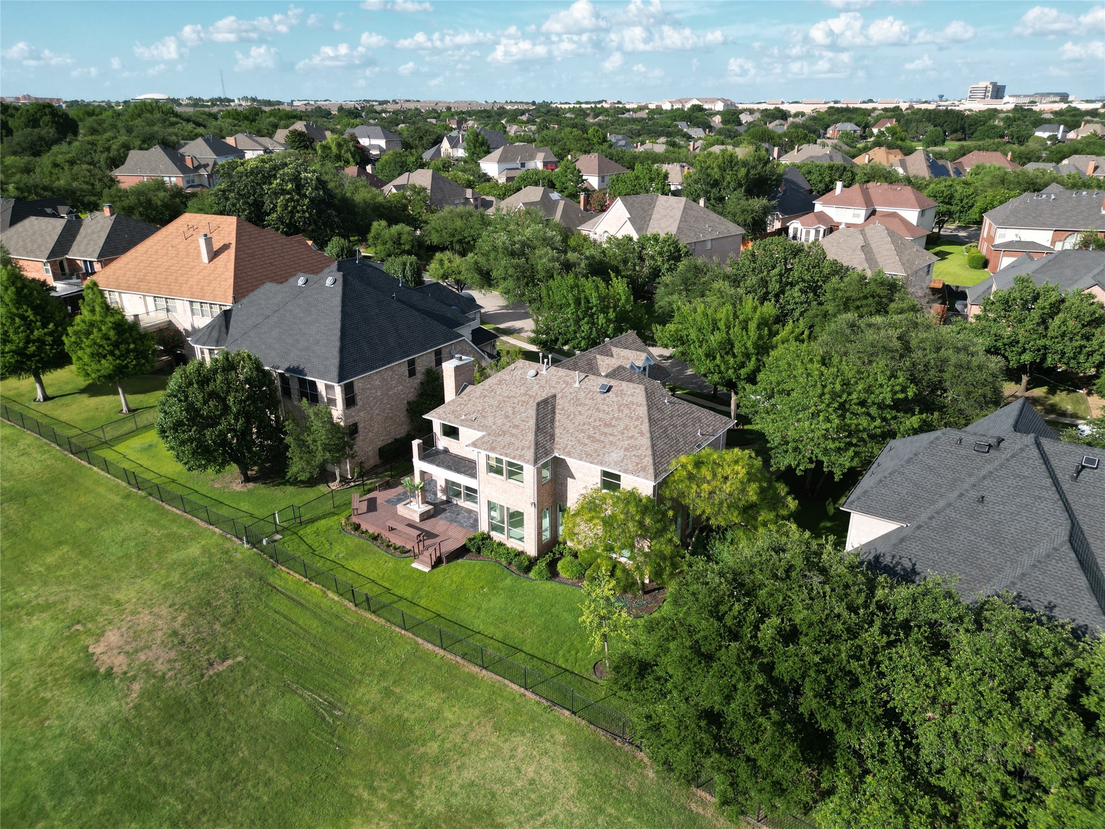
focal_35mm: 24
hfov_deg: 71.6
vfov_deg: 56.8
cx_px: 552
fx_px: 766
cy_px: 414
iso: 130
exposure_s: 1/2500
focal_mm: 6.72
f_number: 1.7
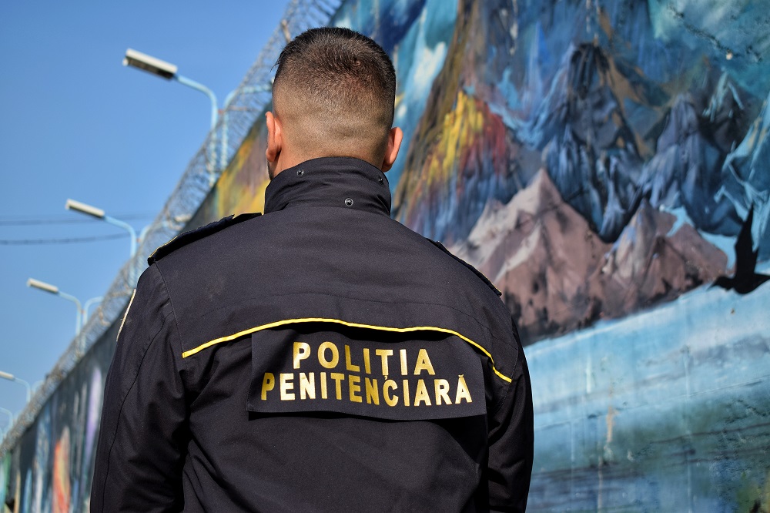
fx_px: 1443
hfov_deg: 29.9
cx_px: 385
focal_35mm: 68
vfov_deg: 20.1
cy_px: 256
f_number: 6.3
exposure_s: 1/1000
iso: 200
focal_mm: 45
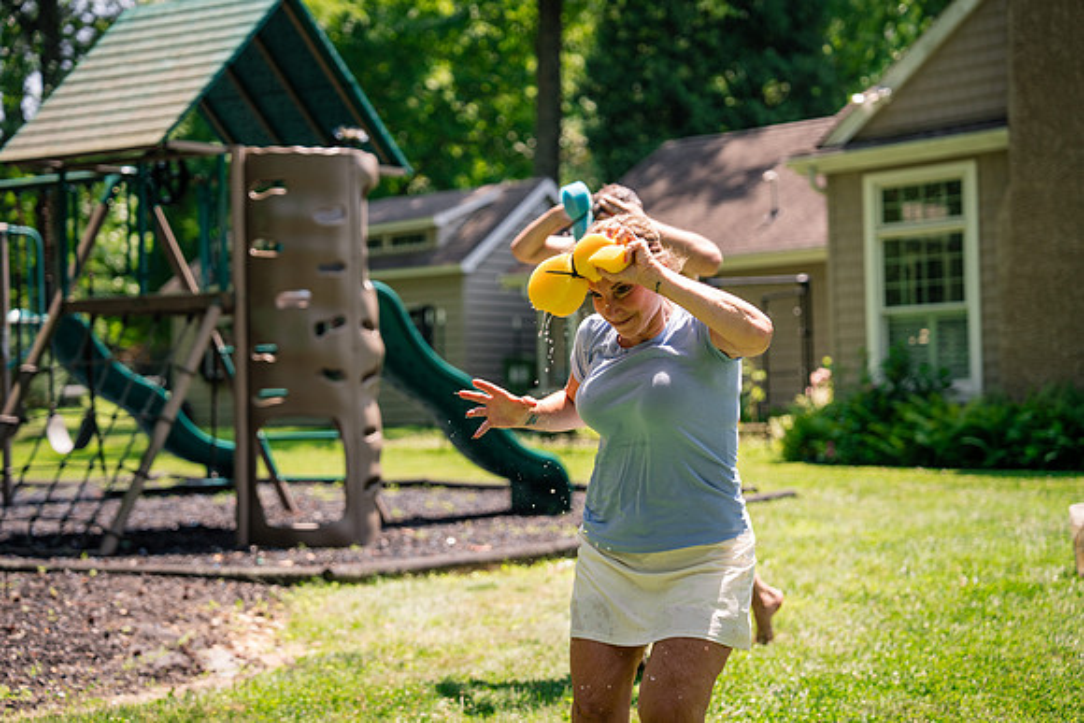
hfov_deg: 28.8
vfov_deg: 19.5
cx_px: 542
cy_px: 362
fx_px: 2108
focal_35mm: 70
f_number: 2.8
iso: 250
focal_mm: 70
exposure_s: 1/1250
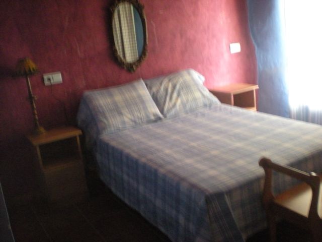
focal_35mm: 38
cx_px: 161
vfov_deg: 37.7
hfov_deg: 49.0
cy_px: 121
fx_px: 353
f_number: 3.1
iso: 800
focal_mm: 6.3
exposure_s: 1/7.4
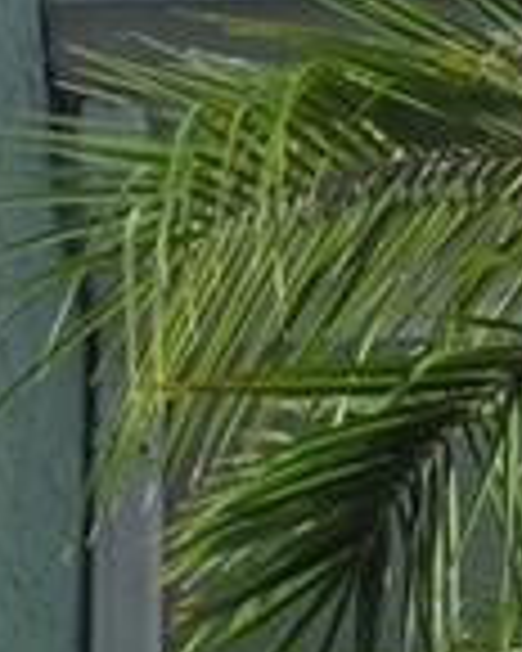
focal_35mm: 186
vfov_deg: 8.3
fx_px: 3592
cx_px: 886
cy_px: 2149
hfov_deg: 8.1
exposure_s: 1/5775
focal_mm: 6.25
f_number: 1.7
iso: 80
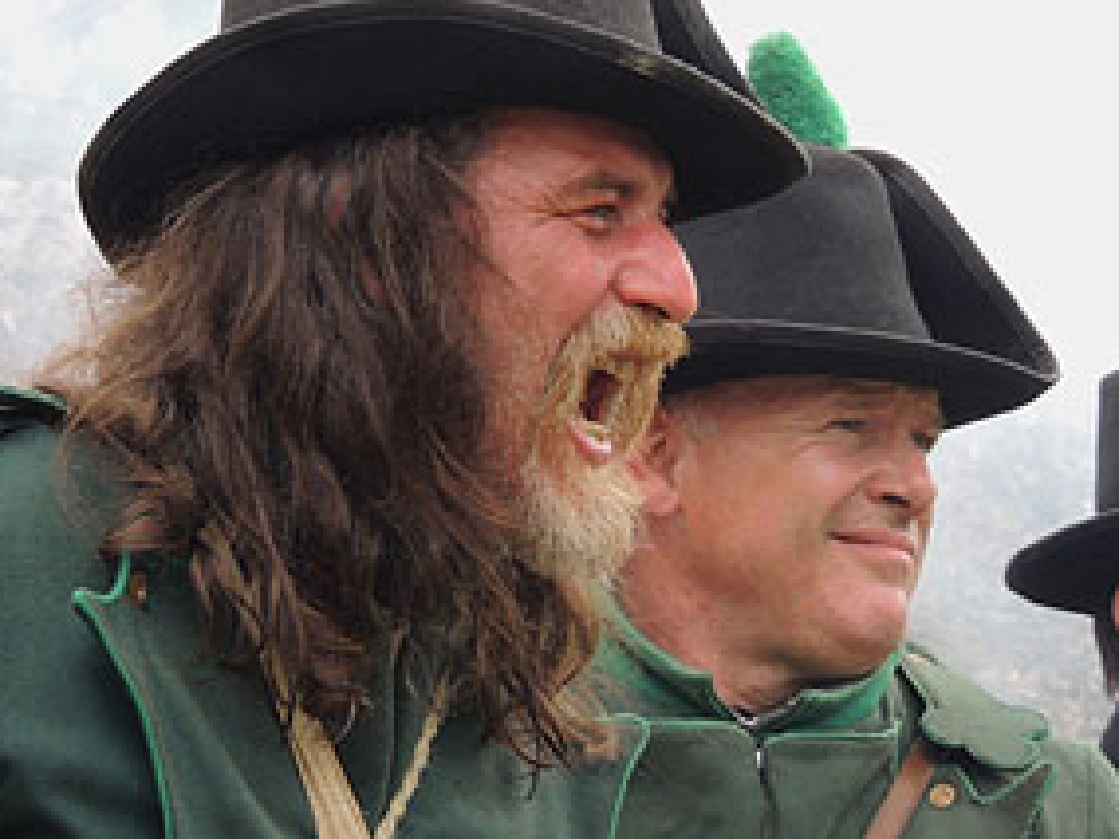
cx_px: 532
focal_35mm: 170
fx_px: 5495
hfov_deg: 11.6
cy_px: 421
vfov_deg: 8.7
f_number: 4.2
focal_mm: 18.7
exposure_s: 1/100
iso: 160
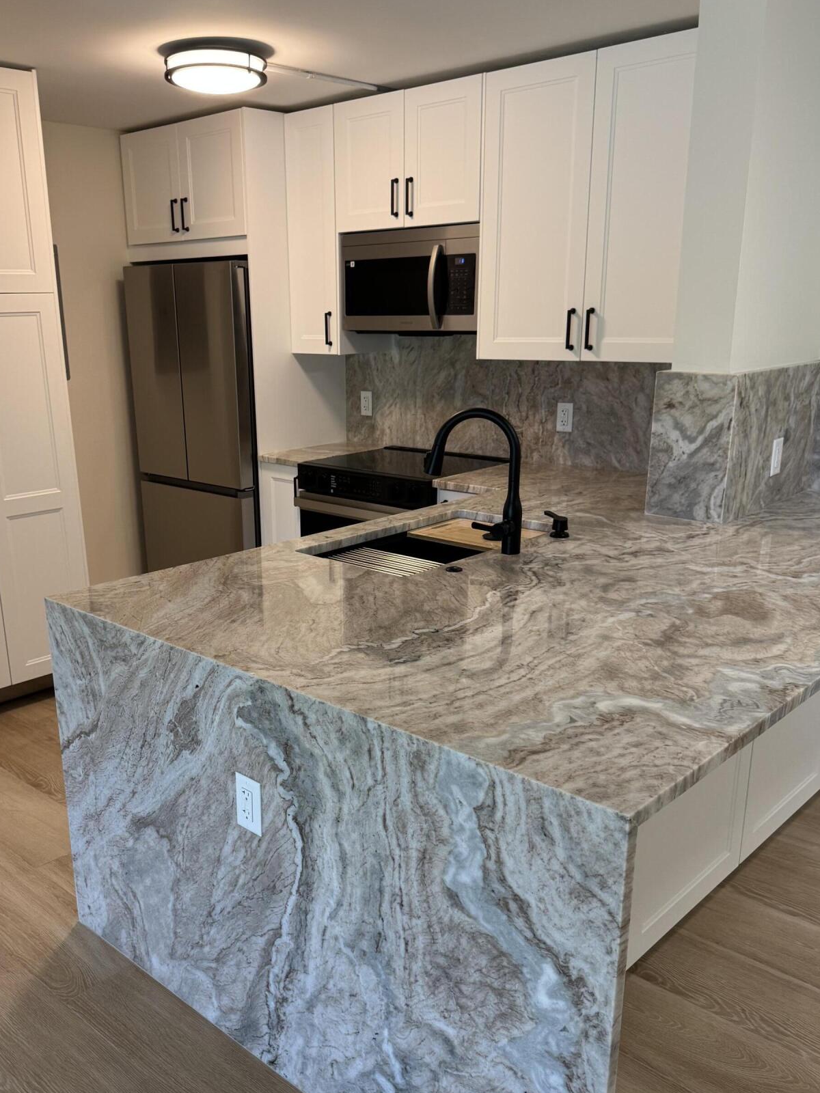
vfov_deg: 59.8
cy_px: 613
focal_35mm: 30
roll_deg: +1.6
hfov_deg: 46.6
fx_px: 948
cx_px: 332
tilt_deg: -18.6
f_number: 1.78
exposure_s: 1/120
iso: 160
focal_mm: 6.76
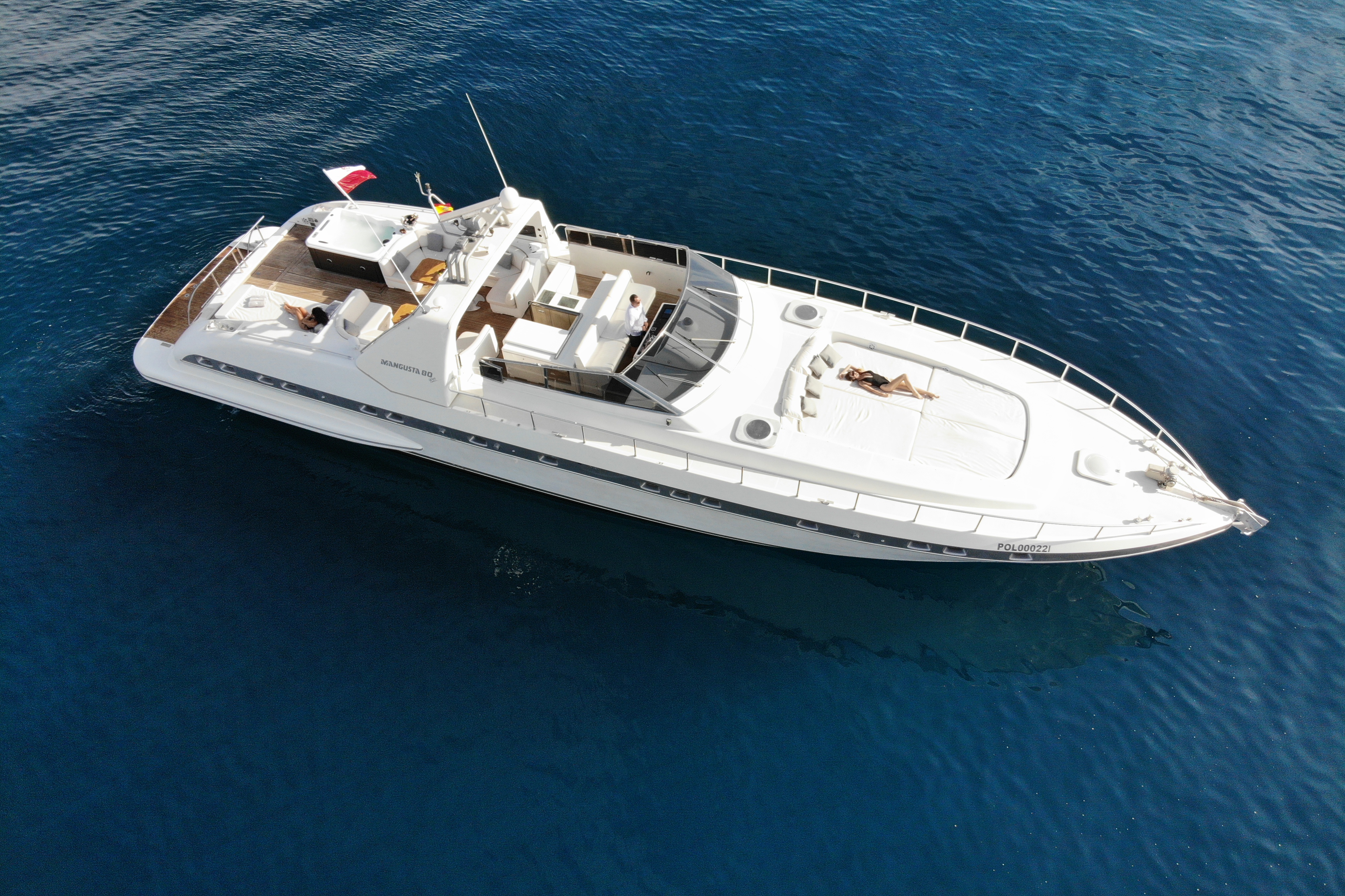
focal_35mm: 25
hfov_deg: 71.5
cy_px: 439
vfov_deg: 51.3
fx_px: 934
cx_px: 672
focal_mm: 4.5
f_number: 2.8
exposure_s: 1/200
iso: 100
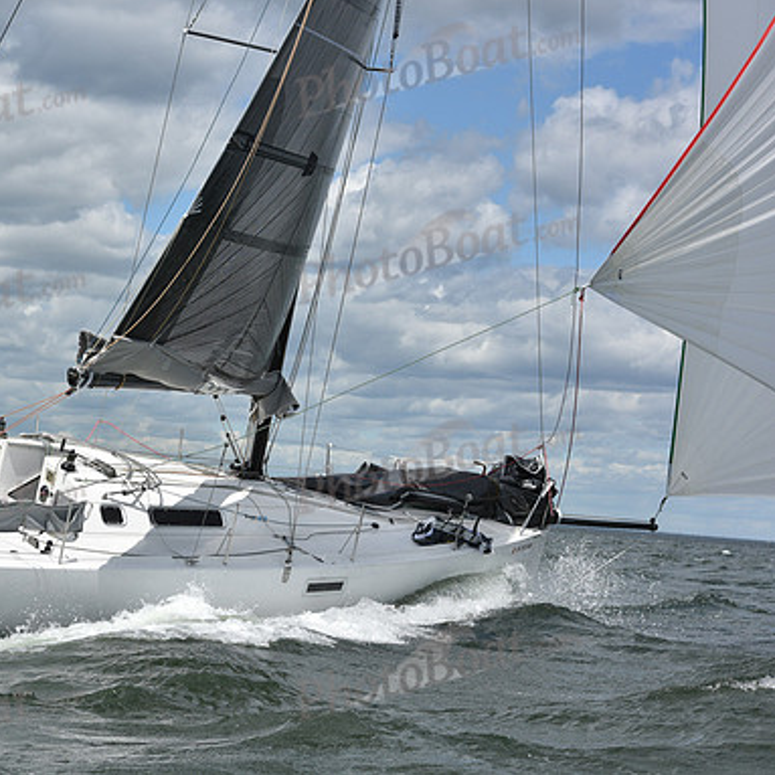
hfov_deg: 19.2
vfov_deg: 19.3
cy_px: 385
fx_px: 2280
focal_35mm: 90
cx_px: 192
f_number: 8
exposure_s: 1/1600
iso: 320
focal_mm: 70
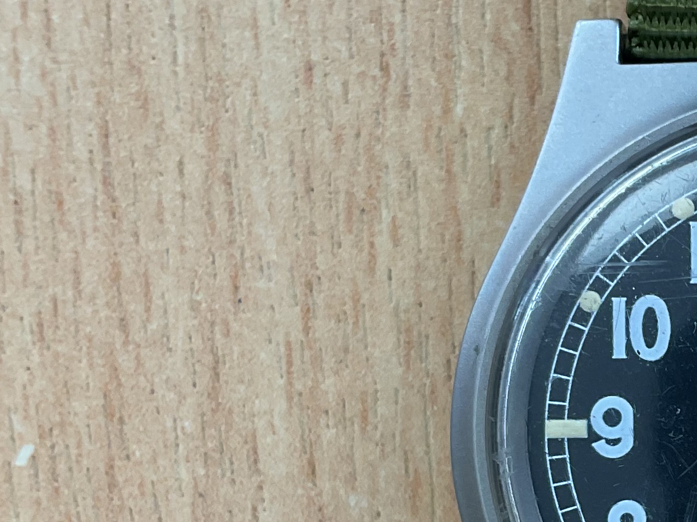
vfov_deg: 16.5
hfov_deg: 20.7
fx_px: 1792
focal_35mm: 89
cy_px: 427
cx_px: 820
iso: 25
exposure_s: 1/100
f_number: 1.8
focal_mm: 3
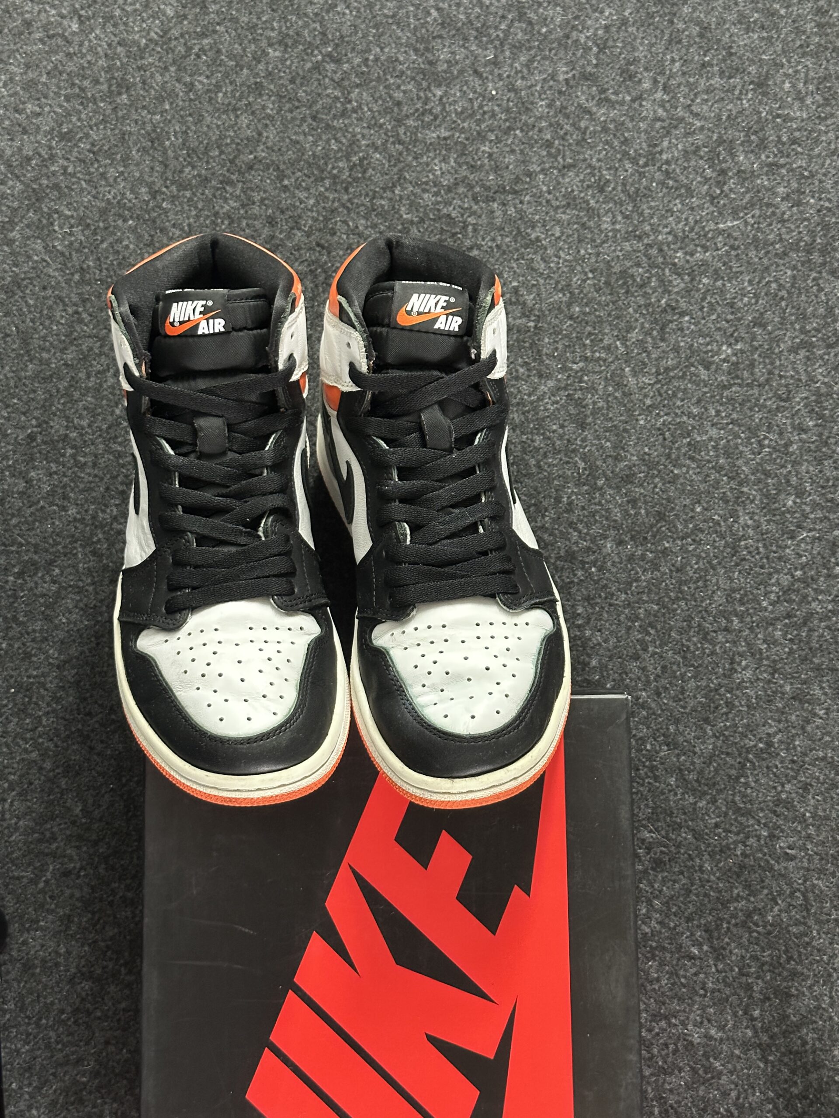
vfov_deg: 39.7
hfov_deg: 30.3
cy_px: 559
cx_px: 420
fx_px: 1551
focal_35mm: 48
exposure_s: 1/33
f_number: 1.78
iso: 500
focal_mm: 6.86
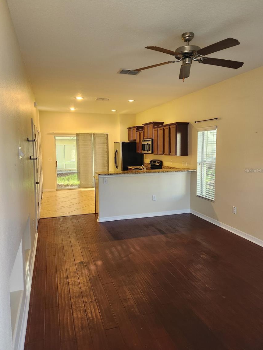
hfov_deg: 56.8
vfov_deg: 71.6
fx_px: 243
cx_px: 129
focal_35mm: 24
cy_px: 170
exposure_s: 1/120
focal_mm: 5.4
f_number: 1.8
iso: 320
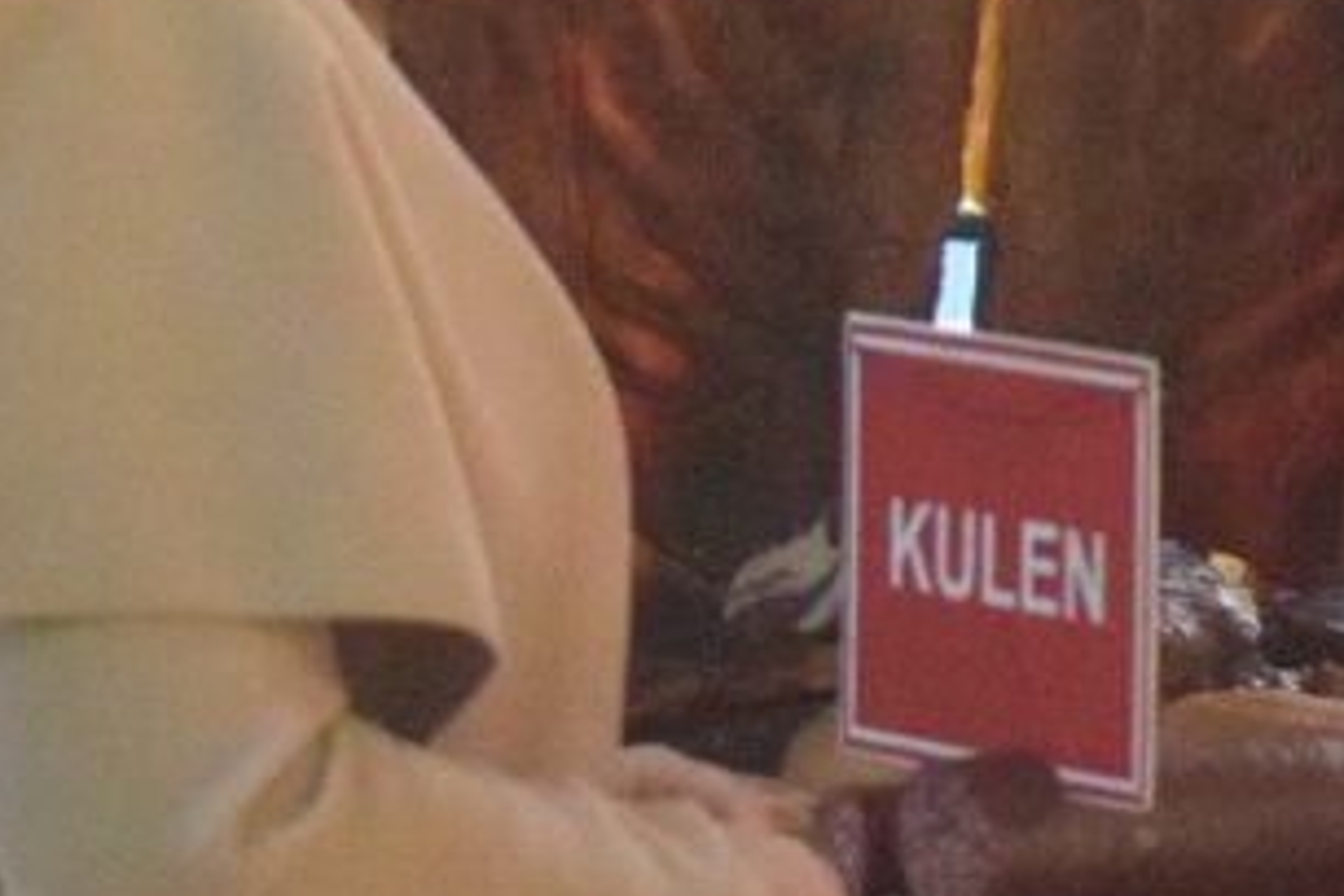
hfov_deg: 5.6
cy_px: -259
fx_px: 13663
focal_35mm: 366
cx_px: 1599
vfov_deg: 3.7
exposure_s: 1/400
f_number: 4.5
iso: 12800
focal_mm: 70
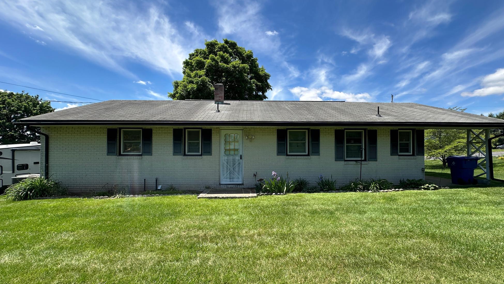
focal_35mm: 16
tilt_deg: +1.2
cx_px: 256
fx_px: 214
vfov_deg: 67.1
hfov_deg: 99.4
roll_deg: -0.2
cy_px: 147
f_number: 2.2
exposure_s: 1/1062
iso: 50
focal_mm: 2.22
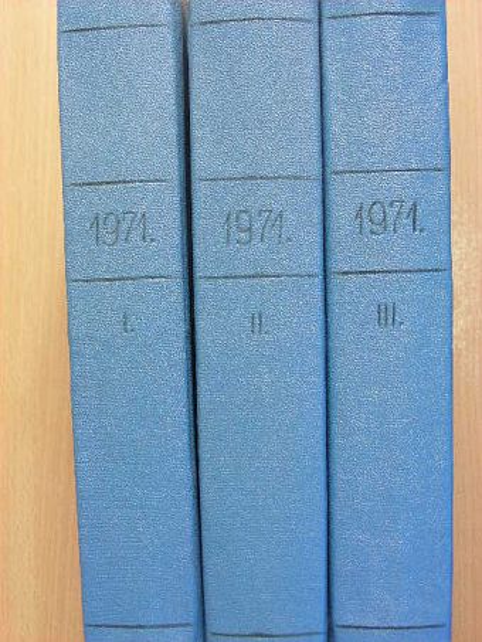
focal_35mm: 53
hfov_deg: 27.5
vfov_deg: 36.2
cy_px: 321
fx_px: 984
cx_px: 241
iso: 165
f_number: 3.5
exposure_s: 1/30.3
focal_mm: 8.8
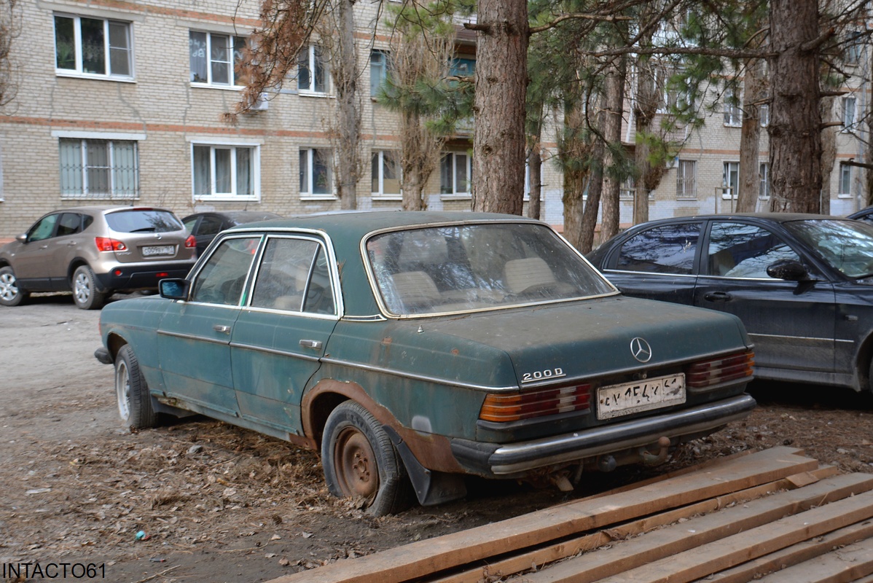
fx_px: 946
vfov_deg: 34.2
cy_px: 292
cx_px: 436
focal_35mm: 39
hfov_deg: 49.5
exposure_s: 1/80
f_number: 4.5
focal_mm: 26
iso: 400
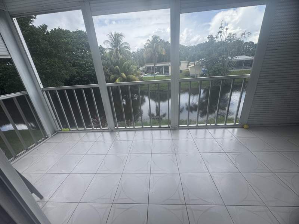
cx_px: 150
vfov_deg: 85.7
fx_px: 121
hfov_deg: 102.1
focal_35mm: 14
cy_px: 112
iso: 50
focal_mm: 2.22
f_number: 2.2
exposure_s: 1/615
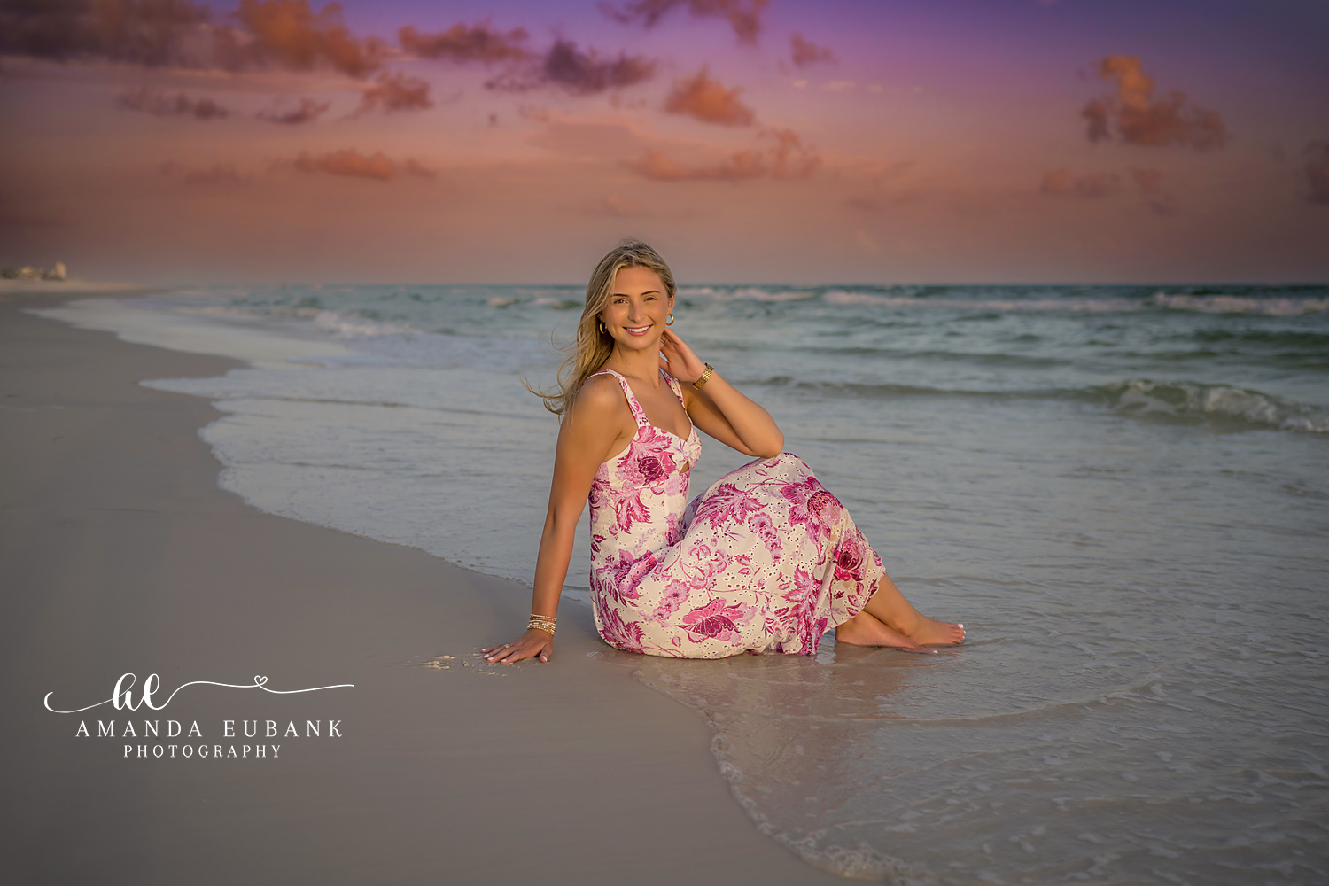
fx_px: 1292
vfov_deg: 37.9
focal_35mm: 35
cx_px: 664
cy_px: 443
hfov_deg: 54.4
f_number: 2.2
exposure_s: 1/2000
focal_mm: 35
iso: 125
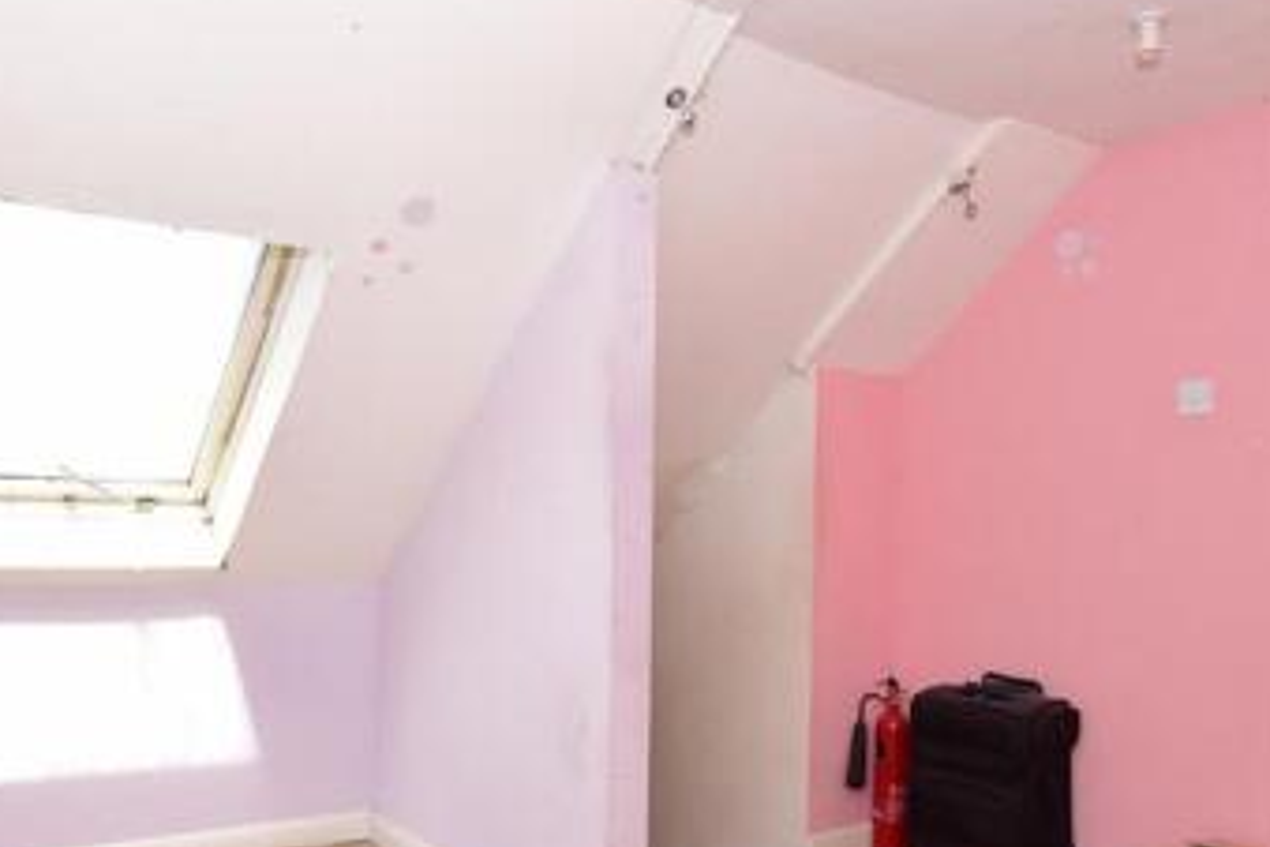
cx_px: 543
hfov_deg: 63.4
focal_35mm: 29
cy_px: 523
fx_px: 1023
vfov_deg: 44.6
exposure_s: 1/200
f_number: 7.1
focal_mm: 10
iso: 400
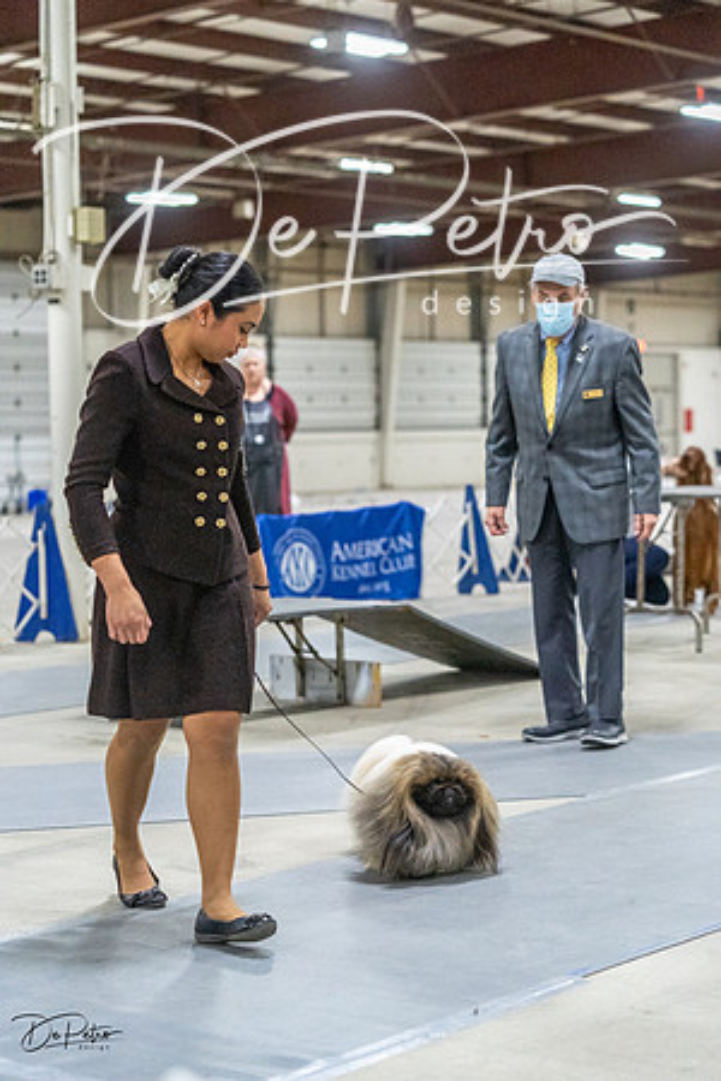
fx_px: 2223
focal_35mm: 74
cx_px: 360
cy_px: 540
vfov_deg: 27.3
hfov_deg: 18.4
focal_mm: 74
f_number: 3.2
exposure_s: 1/400
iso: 6400
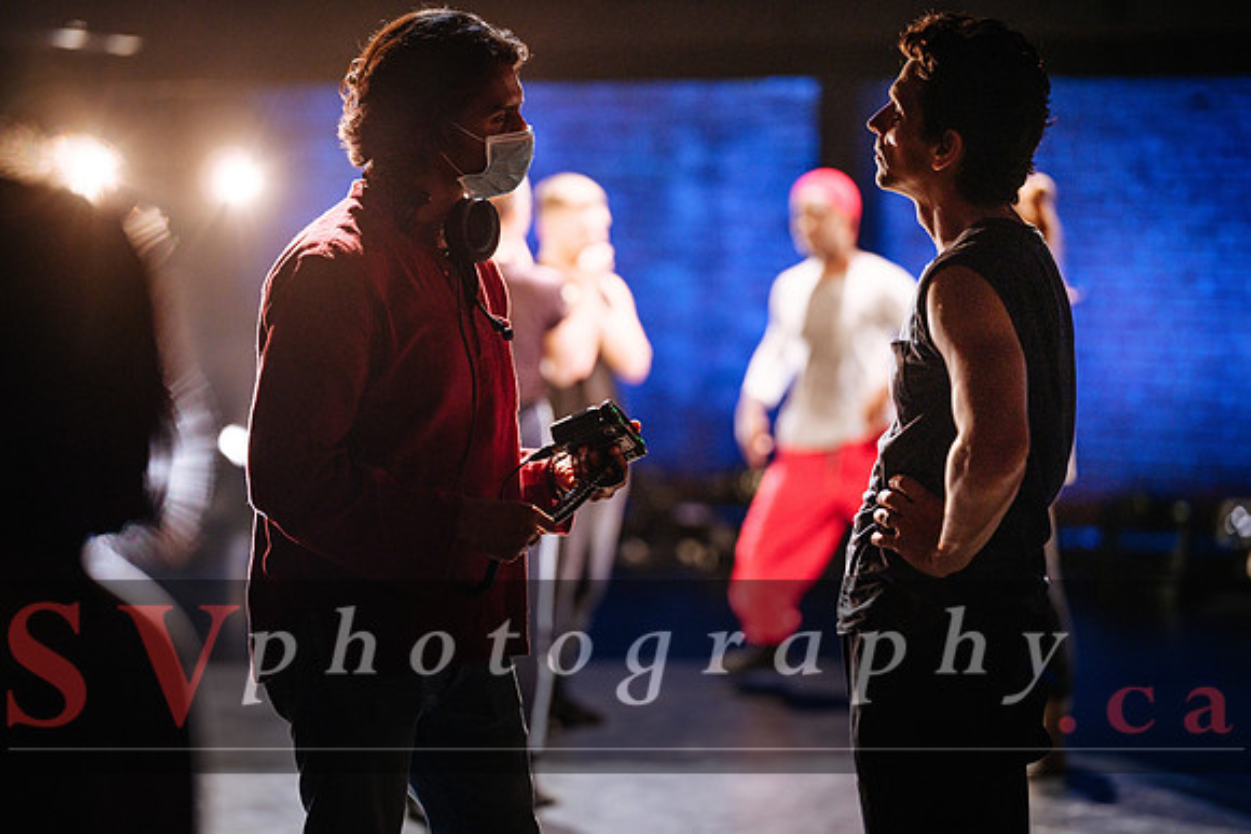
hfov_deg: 22.4
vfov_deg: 15.0
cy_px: 417
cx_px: 626
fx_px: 3163
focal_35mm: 91
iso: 1600
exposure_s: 1/160
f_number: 2
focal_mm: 110
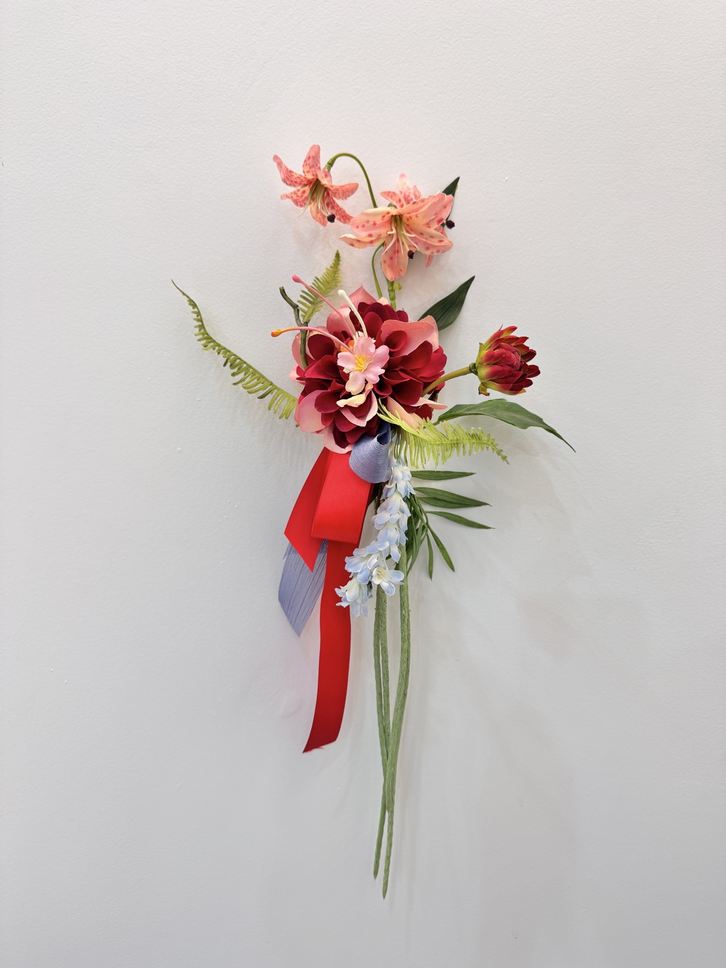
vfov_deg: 71.6
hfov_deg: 56.8
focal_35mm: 24
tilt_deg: -10.9
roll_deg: -0.1
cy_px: 484
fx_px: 671
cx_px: 363
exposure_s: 1/60
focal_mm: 6.76
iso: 125
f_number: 1.78
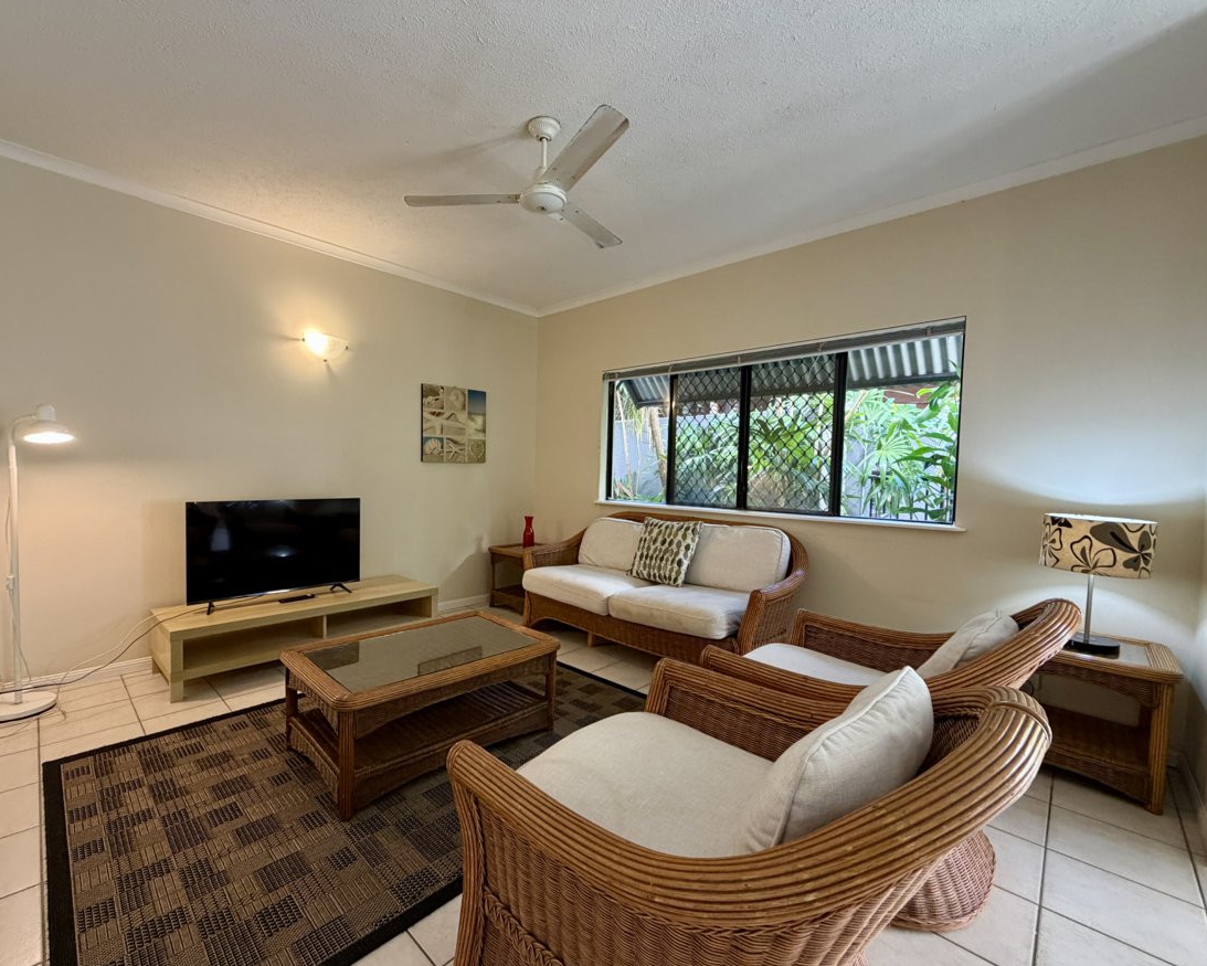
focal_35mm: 15
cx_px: 561
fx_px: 536
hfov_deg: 96.6
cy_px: 493
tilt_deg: -2.5
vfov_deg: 84.1
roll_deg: -1.3
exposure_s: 1/97
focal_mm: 2.22
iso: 320
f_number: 2.2
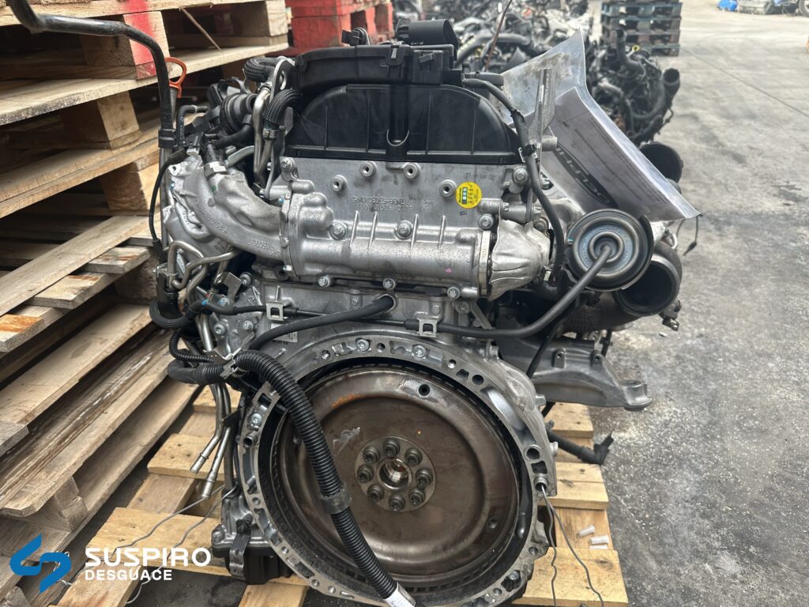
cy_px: 304
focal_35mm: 24
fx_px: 561
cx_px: 404
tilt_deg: -30.0
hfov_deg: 71.6
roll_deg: +2.6
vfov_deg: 56.8
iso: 80
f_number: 1.78
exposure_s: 1/121
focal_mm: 6.86
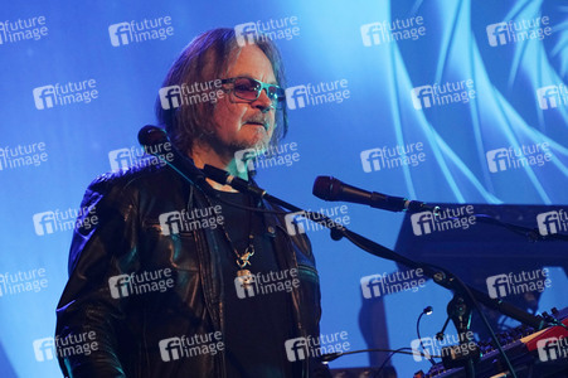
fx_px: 2459
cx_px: 284
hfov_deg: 13.2
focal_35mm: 156
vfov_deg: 8.8
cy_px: 189
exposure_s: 1/320
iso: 2500
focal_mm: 156
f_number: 5.6
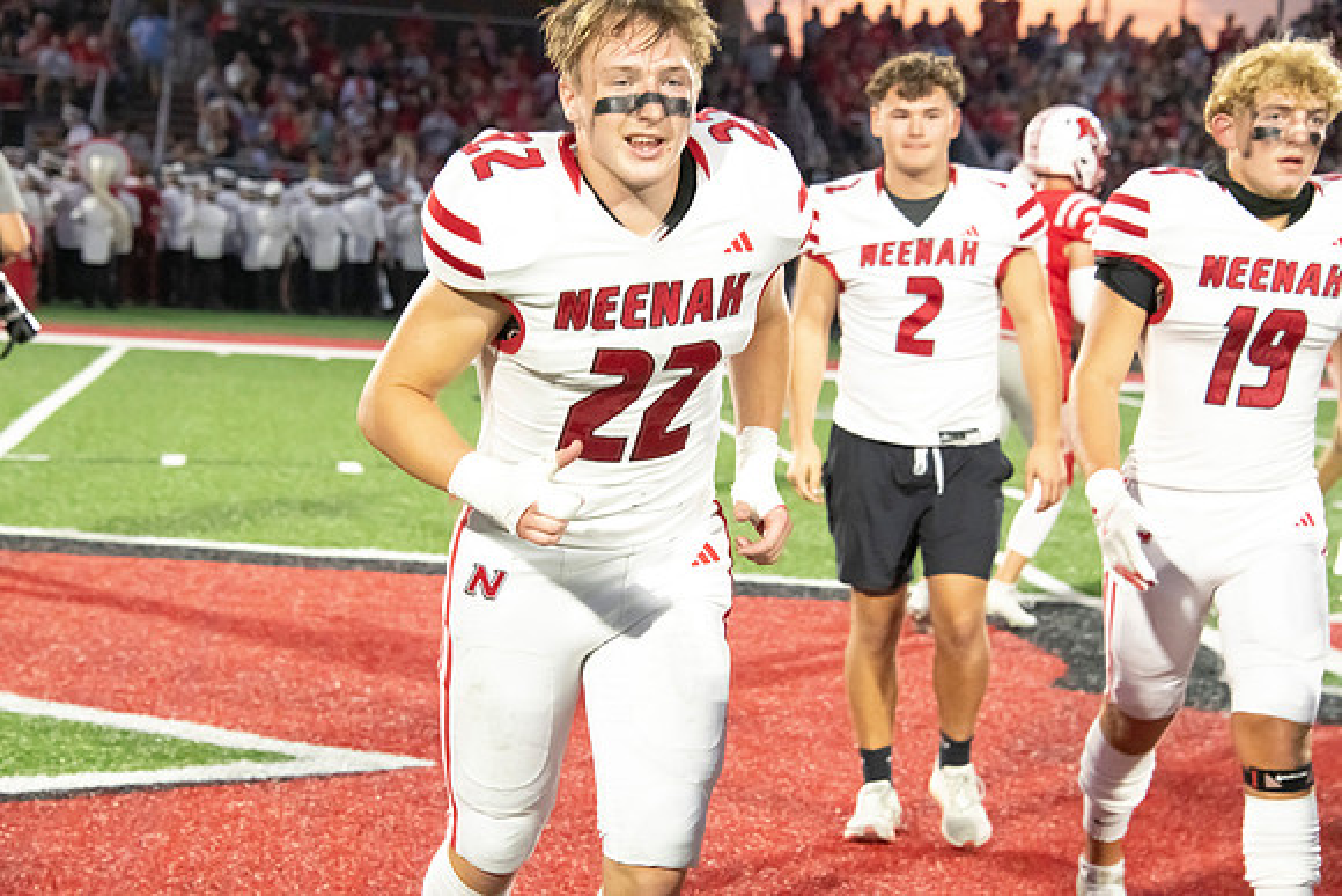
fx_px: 3728
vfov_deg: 13.7
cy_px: 448
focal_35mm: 100
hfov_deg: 20.4
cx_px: 671
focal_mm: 100
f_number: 7.1
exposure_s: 1/200
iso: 10000
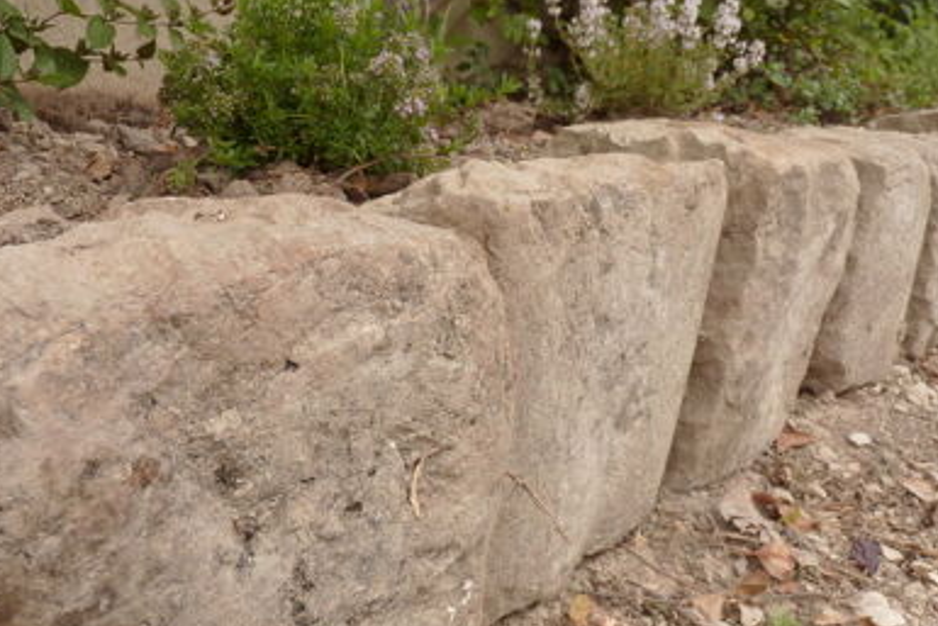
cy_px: 312
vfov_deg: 37.9
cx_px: 412
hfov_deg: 54.3
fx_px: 912
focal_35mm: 35
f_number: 4
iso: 125
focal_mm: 4.8
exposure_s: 1/250
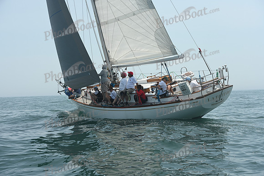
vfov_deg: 19.5
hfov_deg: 28.8
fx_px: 513
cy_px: 88
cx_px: 132
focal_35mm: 70
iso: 320
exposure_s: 1/1250
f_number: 7.1
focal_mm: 70
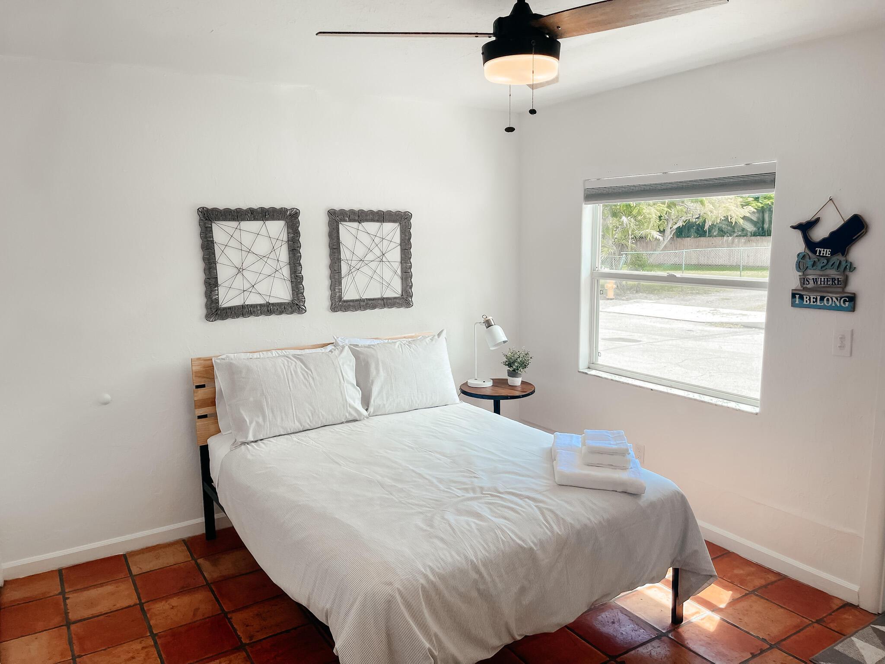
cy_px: 332
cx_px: 442
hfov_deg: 67.3
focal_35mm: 26
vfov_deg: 53.1
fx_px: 665
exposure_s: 1/400
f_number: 1.6
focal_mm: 5.1
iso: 32
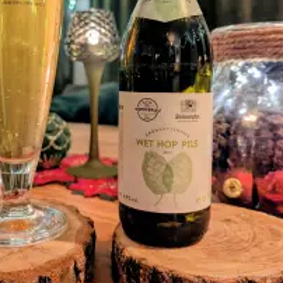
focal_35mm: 42
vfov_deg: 39.6
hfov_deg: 39.7
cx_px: 104
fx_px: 388
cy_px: 95
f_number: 1.85
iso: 362
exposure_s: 1/25
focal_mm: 6.81
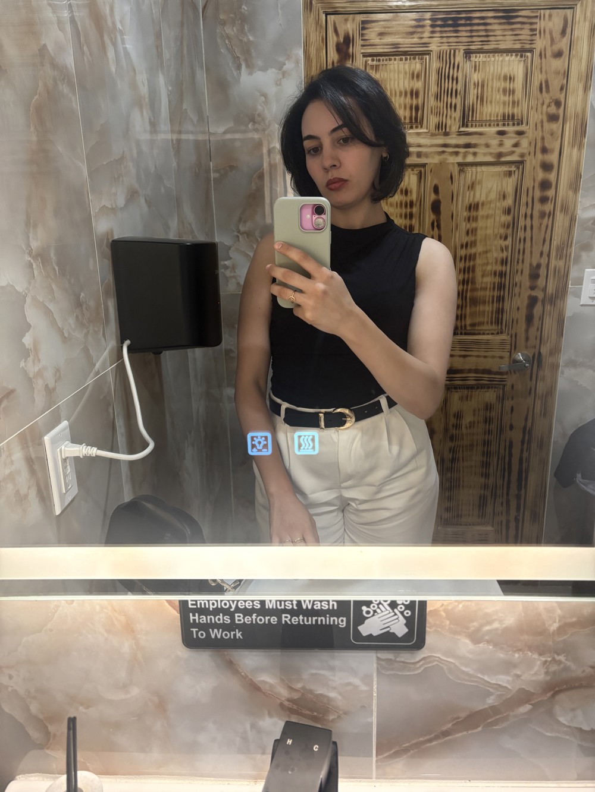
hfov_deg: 53.1
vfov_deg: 67.3
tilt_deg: -14.8
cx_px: 298
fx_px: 596
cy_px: 396
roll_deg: +1.5
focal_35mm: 26
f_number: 1.6
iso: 250
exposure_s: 1/120
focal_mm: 5.96
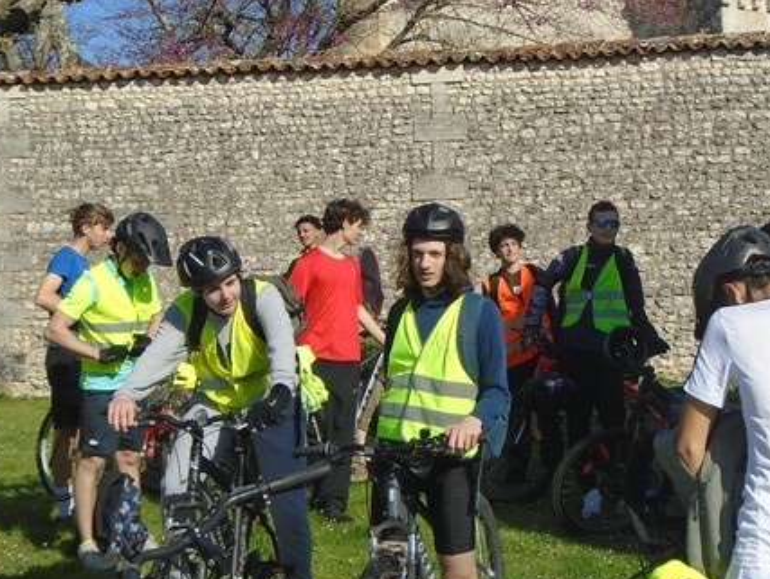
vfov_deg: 19.3
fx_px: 1692
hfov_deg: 25.5
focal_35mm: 76
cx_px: 527
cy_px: 173
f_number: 10.3
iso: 100
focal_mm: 7.4
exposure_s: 1/160
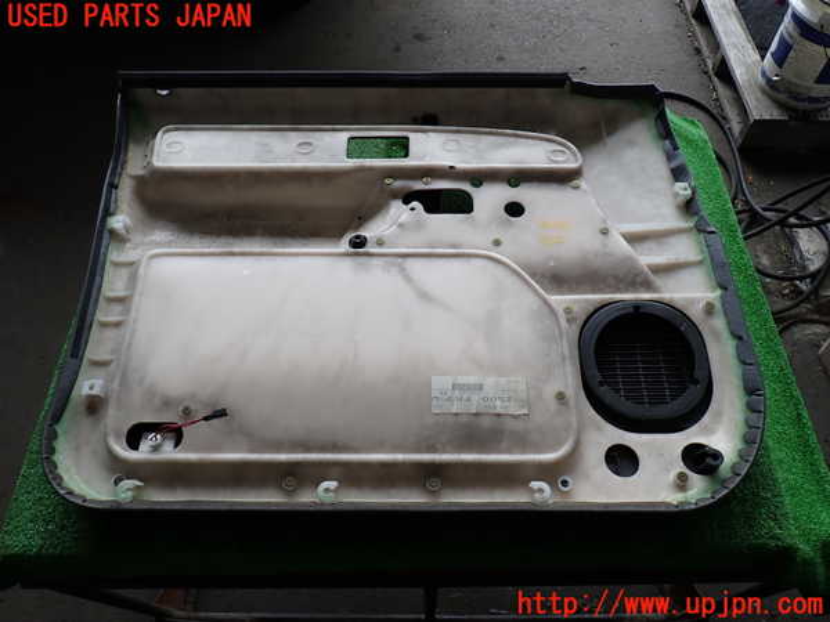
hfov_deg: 69.4
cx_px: 415
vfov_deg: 54.9
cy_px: 311
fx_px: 599
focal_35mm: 25
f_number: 2.8
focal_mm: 4.5
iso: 100
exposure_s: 1/160
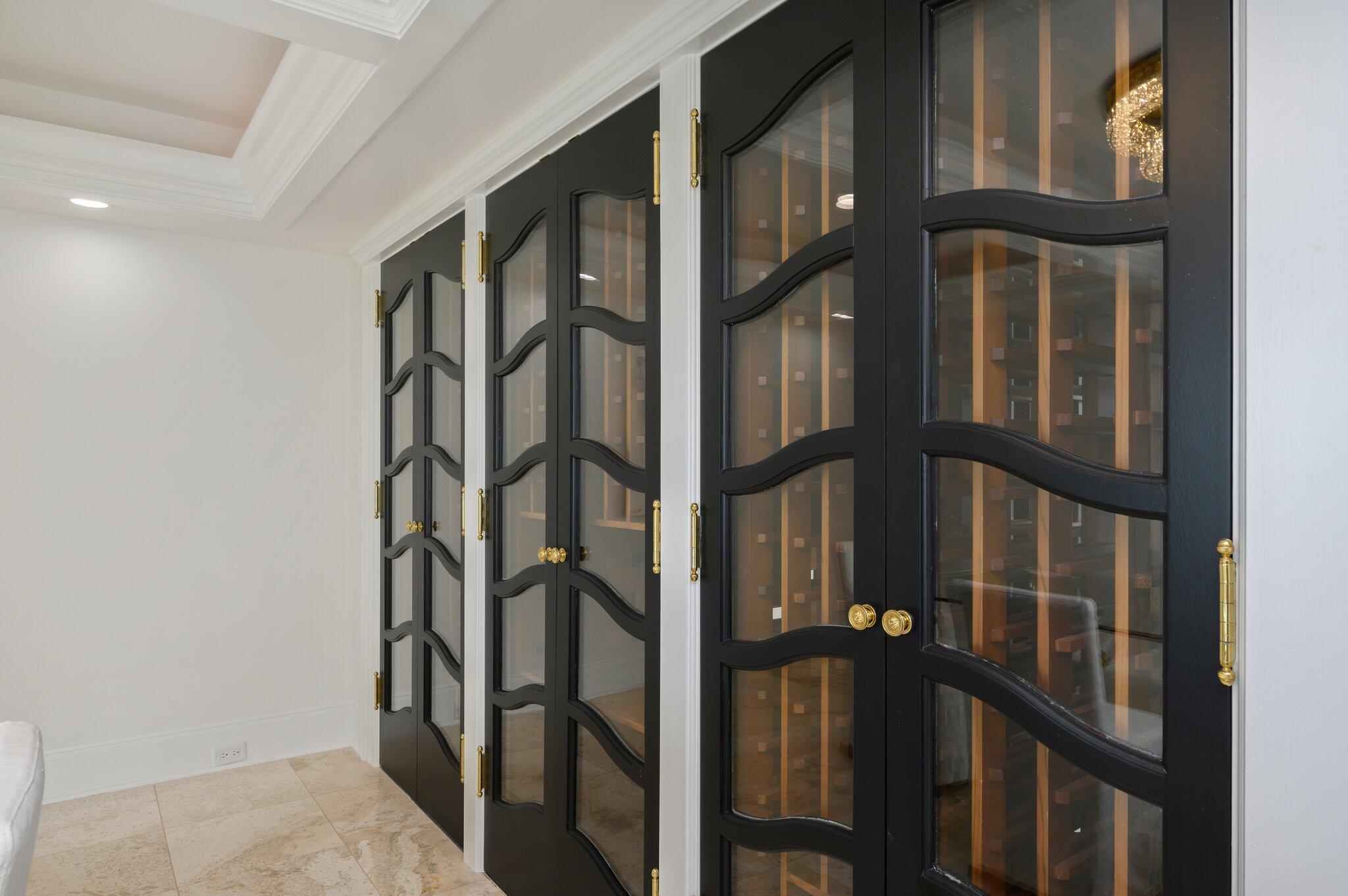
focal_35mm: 21
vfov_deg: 59.4
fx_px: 786
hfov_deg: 81.2
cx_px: 674
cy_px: 448
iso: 200
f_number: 9
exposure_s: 1/50
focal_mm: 21
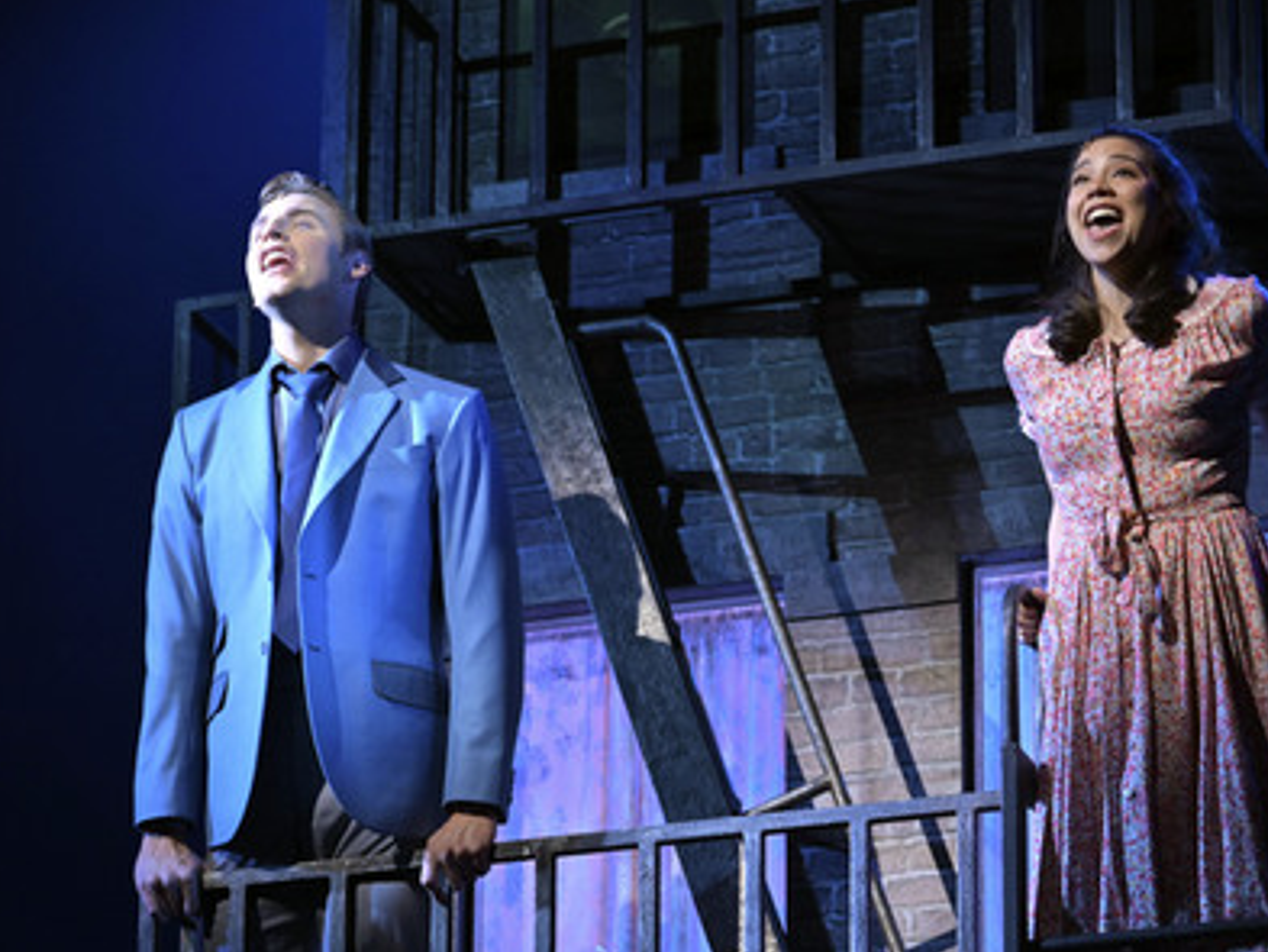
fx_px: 6266
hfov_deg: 11.6
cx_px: 676
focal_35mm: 171
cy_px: 471
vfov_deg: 8.7
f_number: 5.3
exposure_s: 1/100
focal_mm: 155
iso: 1600
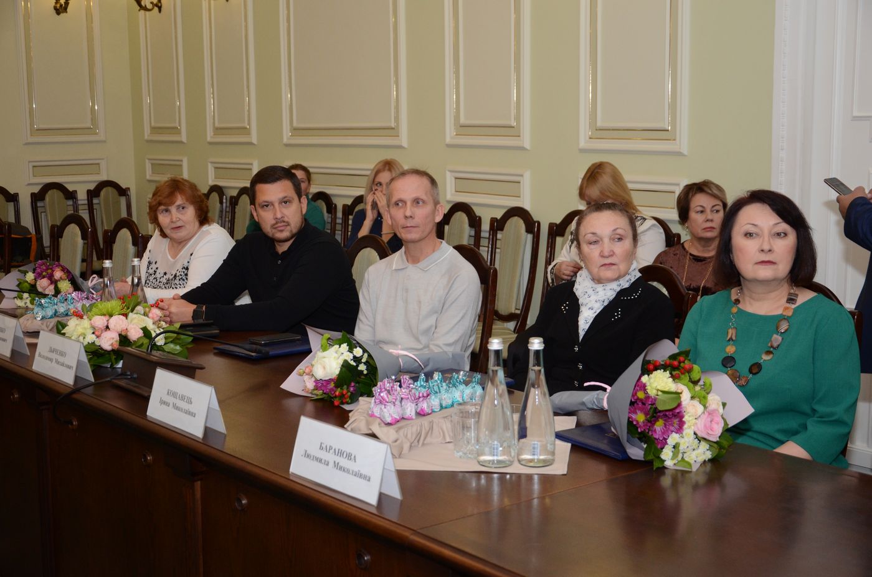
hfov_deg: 39.0
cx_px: 436
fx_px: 1233
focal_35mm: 51
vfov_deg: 26.4
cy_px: 288
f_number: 4.2
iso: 1000
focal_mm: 34
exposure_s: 1/200
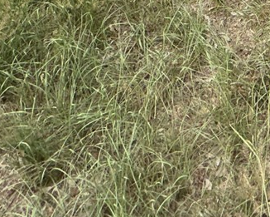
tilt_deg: -7.9
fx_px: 536
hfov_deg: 26.3
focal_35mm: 67
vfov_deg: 15.3
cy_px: -279
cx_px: 289
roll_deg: +0.3
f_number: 2.2
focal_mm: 2.22
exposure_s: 1/506
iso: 16
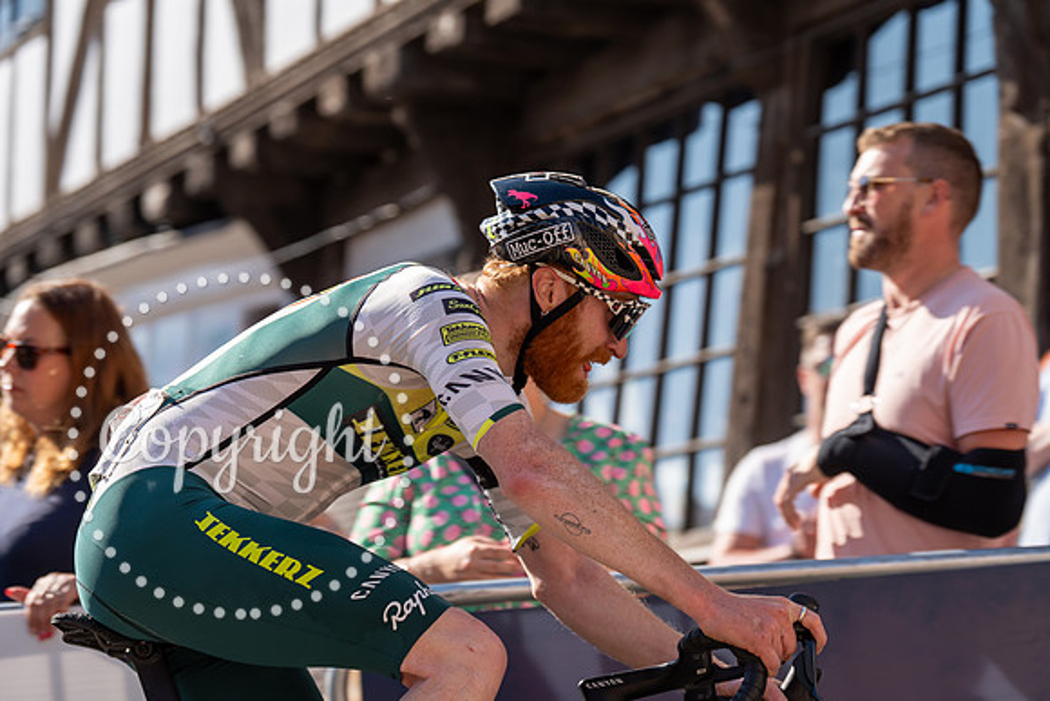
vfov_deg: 11.9
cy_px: 350
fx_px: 3355
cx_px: 525
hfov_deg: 17.8
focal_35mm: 115
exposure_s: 1/1000
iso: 100
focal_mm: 115
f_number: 3.5
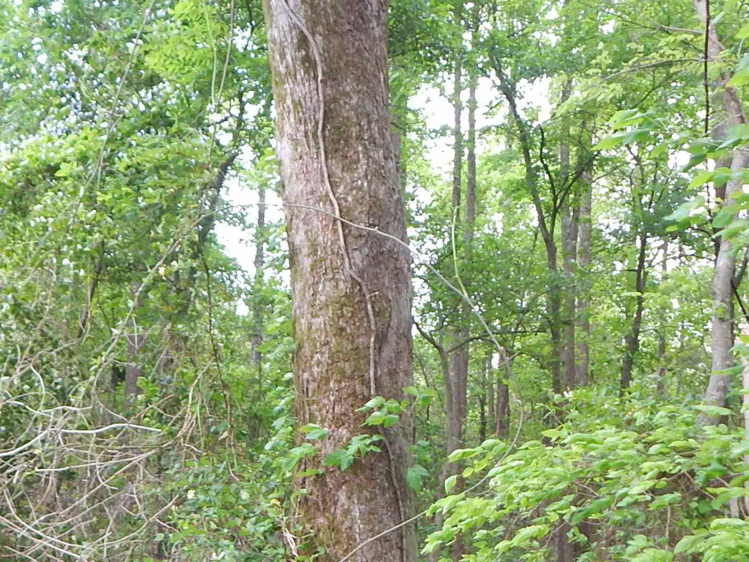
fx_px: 1039
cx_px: 362
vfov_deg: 29.5
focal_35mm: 48
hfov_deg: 39.7
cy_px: 460
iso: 125
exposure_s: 1/50
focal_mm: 4
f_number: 3
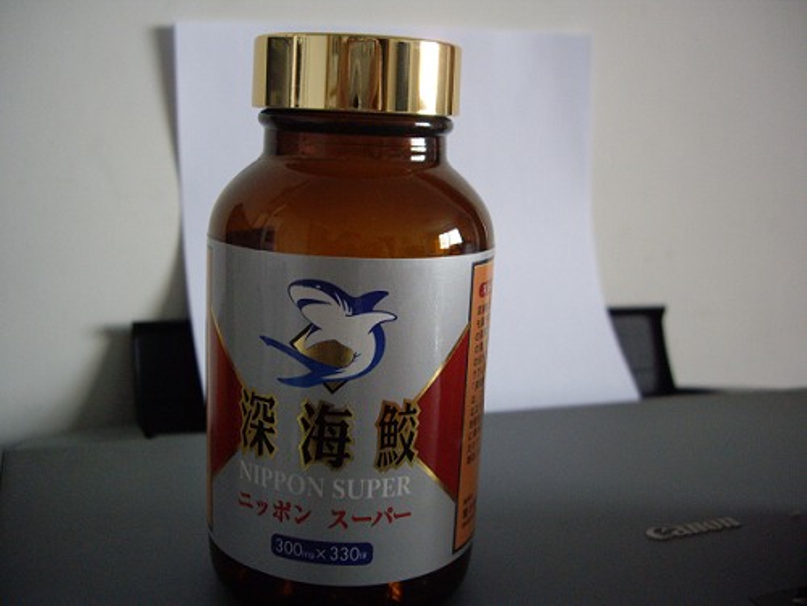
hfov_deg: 49.0
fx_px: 886
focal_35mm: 38
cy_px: 303
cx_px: 404
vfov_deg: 37.7
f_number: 2.8
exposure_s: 1/60
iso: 400
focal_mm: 7.9
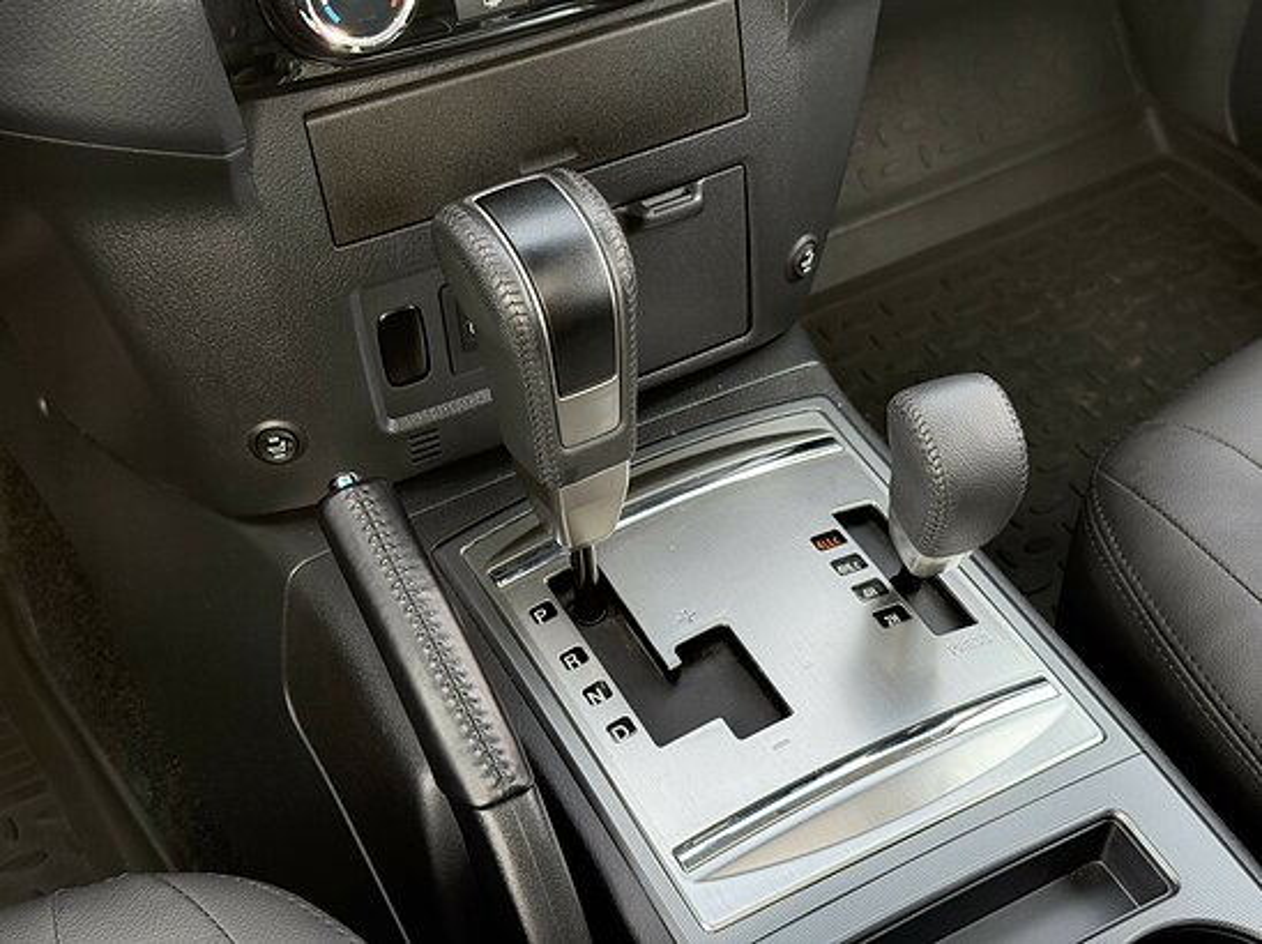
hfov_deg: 39.7
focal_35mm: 48
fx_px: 1748
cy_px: 472
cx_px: 631
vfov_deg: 30.2
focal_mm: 6.76
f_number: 1.78
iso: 125
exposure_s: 1/179
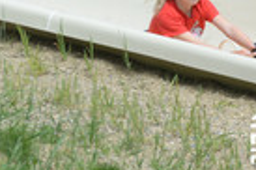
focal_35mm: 570
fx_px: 4048
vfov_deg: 2.4
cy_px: 85
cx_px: 323
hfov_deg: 3.6
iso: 320
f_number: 6.3
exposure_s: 1/640
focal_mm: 195
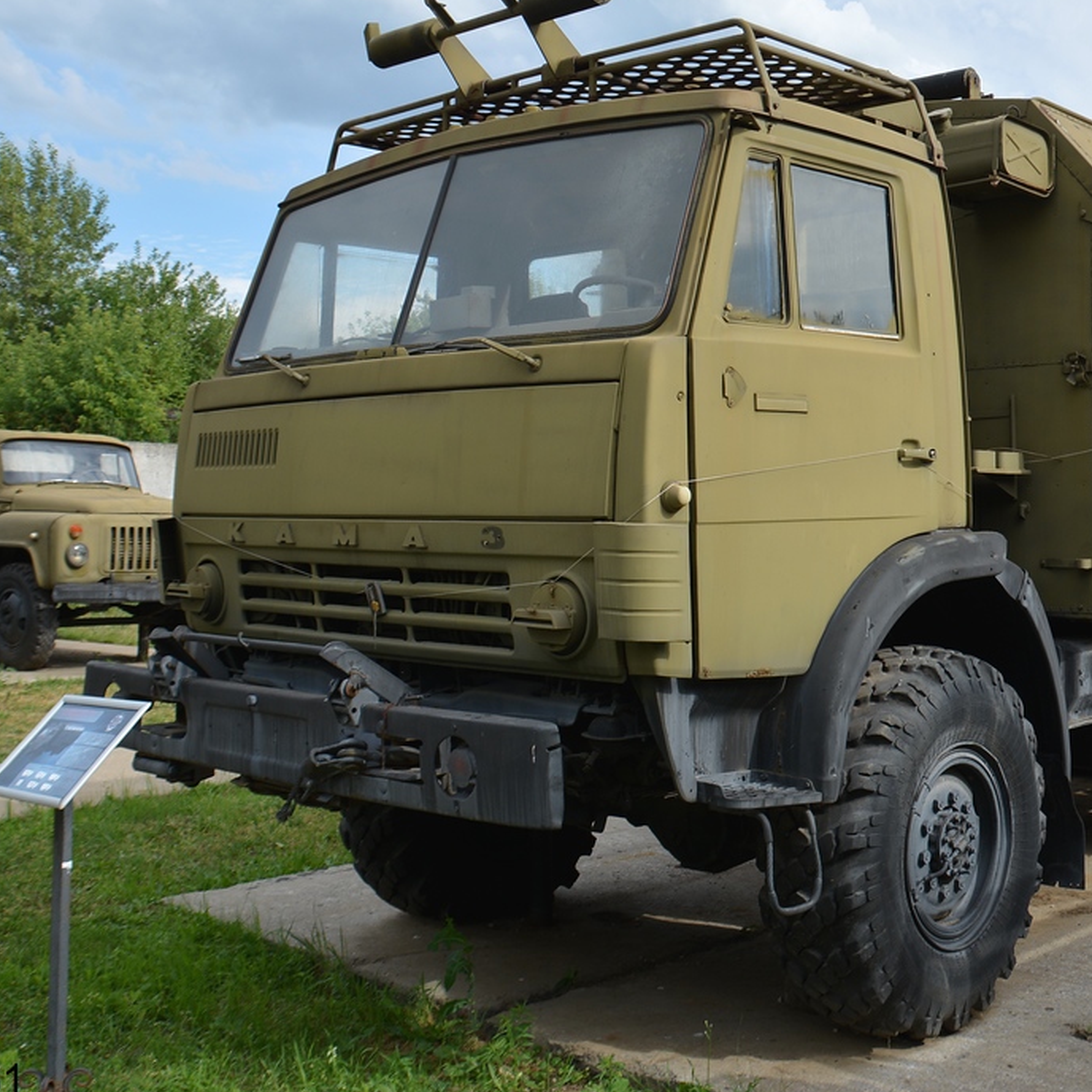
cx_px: 743
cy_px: 471
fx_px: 1428
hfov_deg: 41.2
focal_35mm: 40
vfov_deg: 41.8
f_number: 8
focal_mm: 18
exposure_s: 1/250
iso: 125
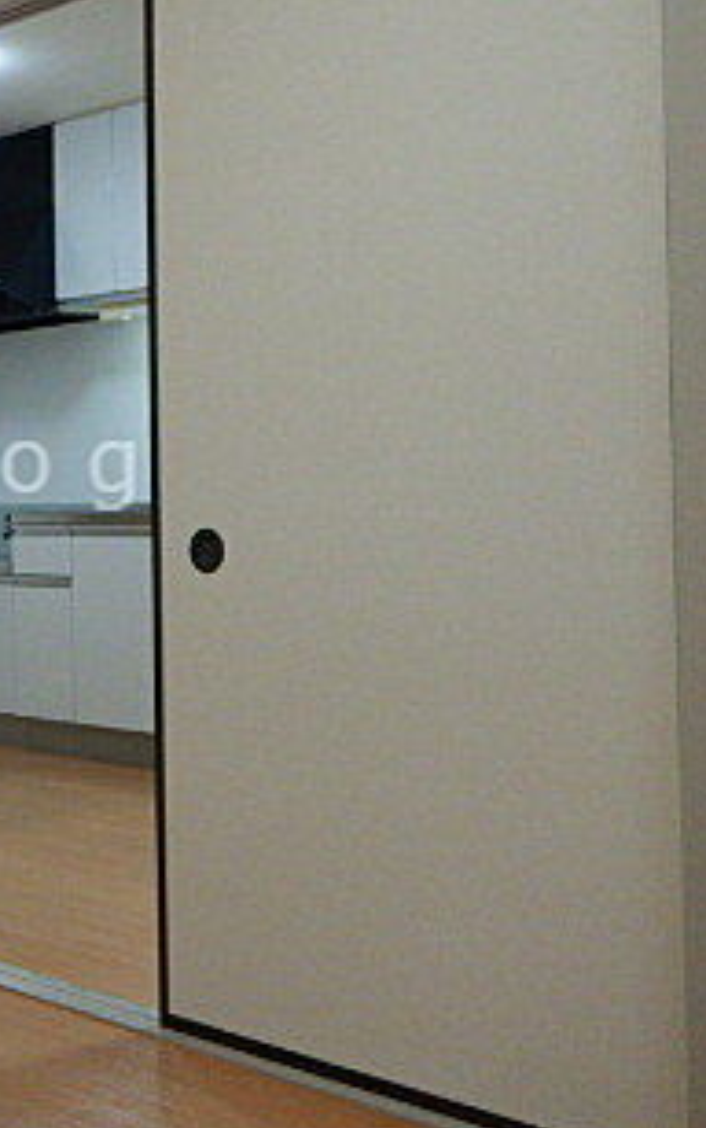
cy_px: 467
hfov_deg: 22.8
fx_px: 1631
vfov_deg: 38.1
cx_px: -96
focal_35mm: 53
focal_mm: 4.3
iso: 125
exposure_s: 1/30
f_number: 2.8
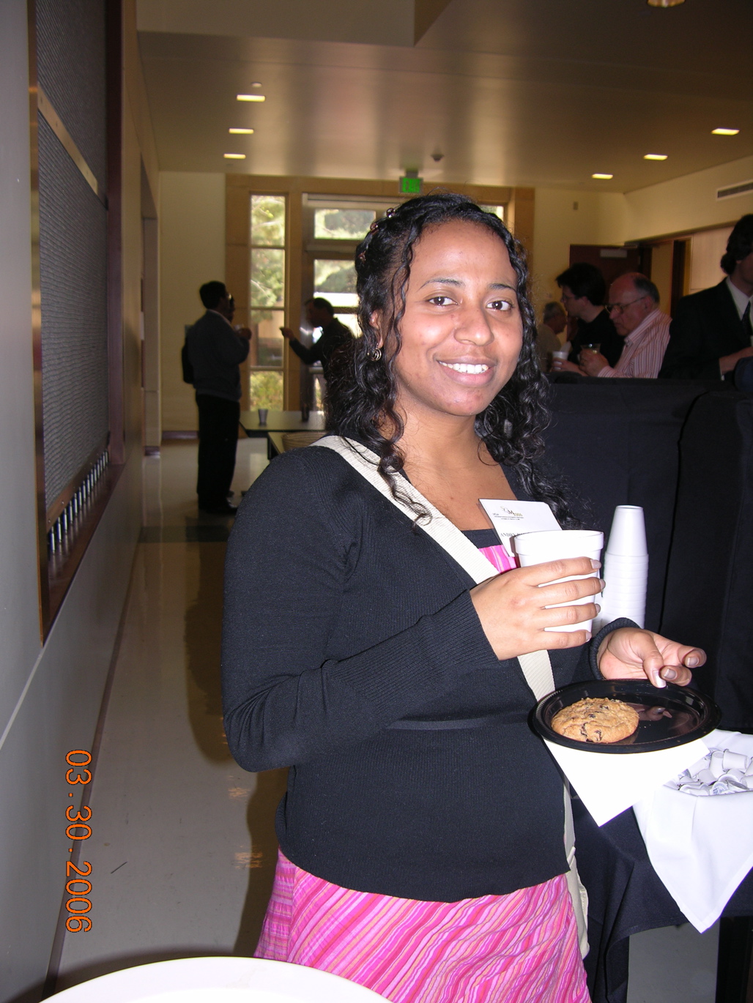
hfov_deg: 40.7
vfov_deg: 52.6
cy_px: 502
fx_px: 1015
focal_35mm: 35
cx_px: 376
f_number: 2.8
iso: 50
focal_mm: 8.9
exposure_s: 1/60.1
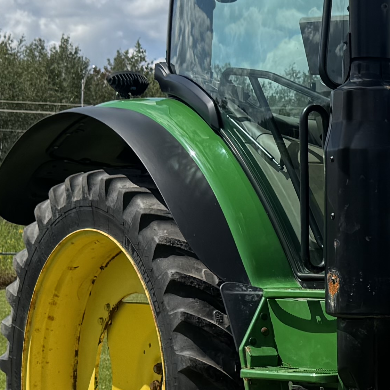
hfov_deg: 15.2
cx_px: 550
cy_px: 296
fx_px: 1377
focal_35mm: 108
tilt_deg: -2.0
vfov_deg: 16.0
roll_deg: -0.3
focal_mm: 6.76
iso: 80
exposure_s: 1/5348
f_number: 1.78
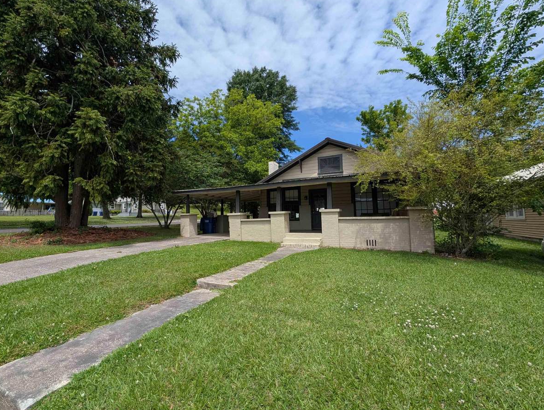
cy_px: 201
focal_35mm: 13
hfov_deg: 106.0
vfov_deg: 90.0
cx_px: 260
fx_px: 205
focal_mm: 2.02
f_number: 1.7
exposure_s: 1/3663
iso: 59
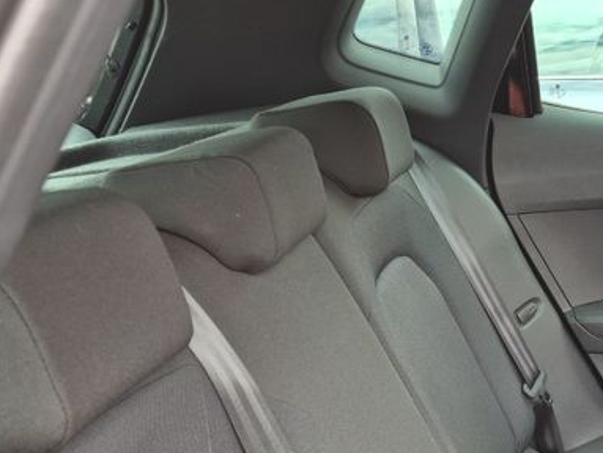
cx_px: 438
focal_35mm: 48
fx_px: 837
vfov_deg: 29.5
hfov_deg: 38.8
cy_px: 376
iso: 80
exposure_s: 1/180
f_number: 1.8
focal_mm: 5.4
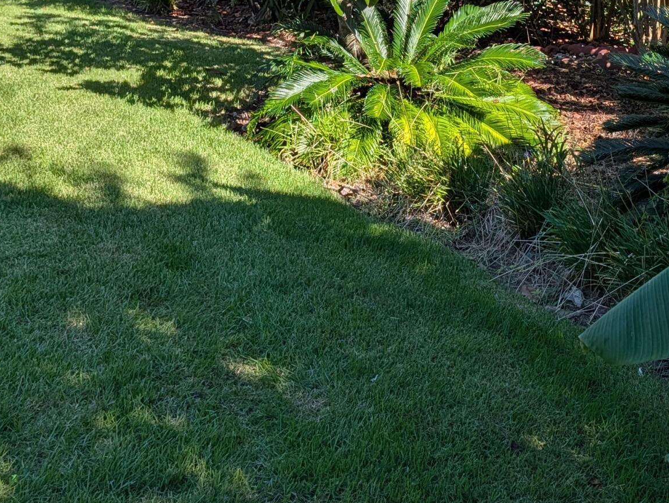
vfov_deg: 23.2
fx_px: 1200
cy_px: 59
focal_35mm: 62
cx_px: 415
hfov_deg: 31.0
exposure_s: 1/6061
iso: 18
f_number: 1.68
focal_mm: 6.9
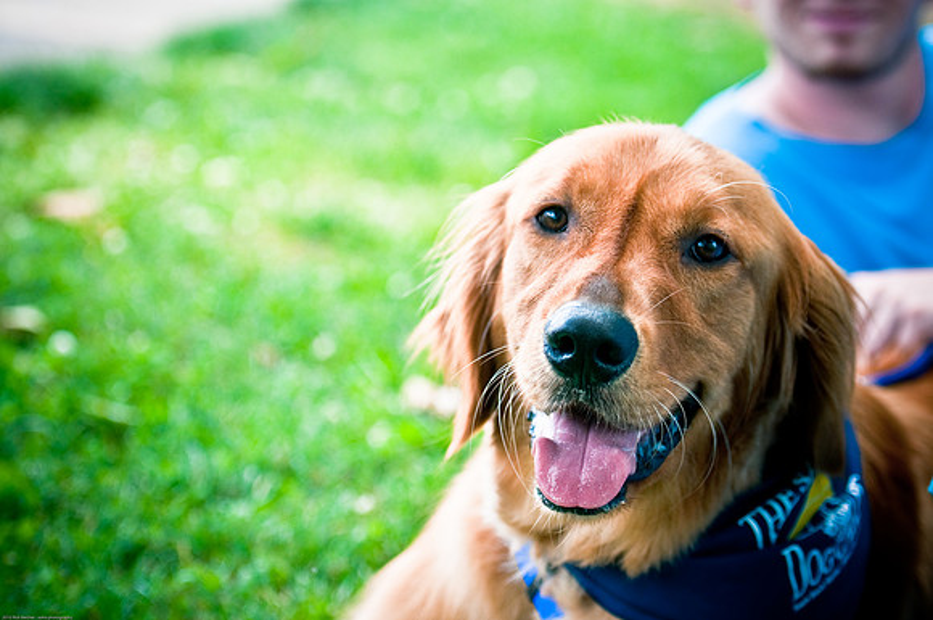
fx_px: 2717
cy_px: 310
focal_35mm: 105
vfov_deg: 13.0
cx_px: 466
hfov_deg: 19.5
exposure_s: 1/640
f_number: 2.8
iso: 200
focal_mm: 70
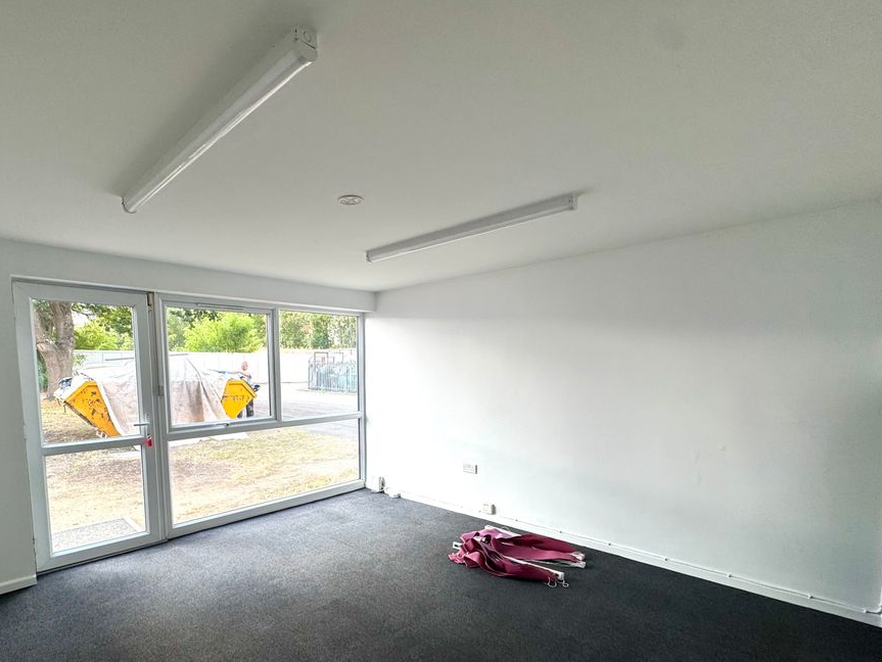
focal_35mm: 18
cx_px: 360
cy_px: 410
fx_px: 459
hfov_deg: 86.8
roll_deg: +0.9
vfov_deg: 70.6
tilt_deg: -7.1
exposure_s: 1/127
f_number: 2.2
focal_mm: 2.22
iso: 40
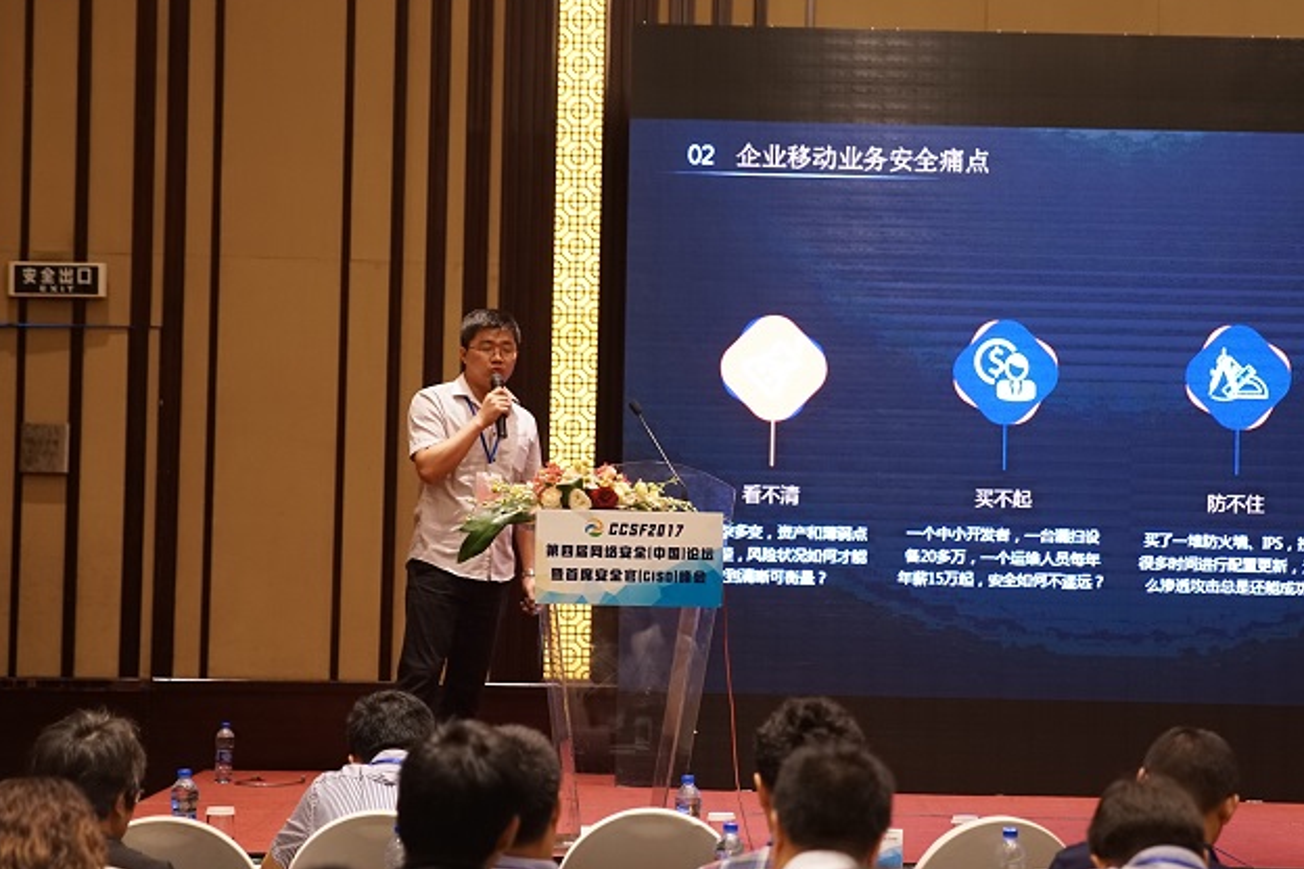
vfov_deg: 13.6
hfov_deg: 20.2
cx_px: 807
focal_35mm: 101
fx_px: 3658
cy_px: 428
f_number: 2.8
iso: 2500
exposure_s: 1/80
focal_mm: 70
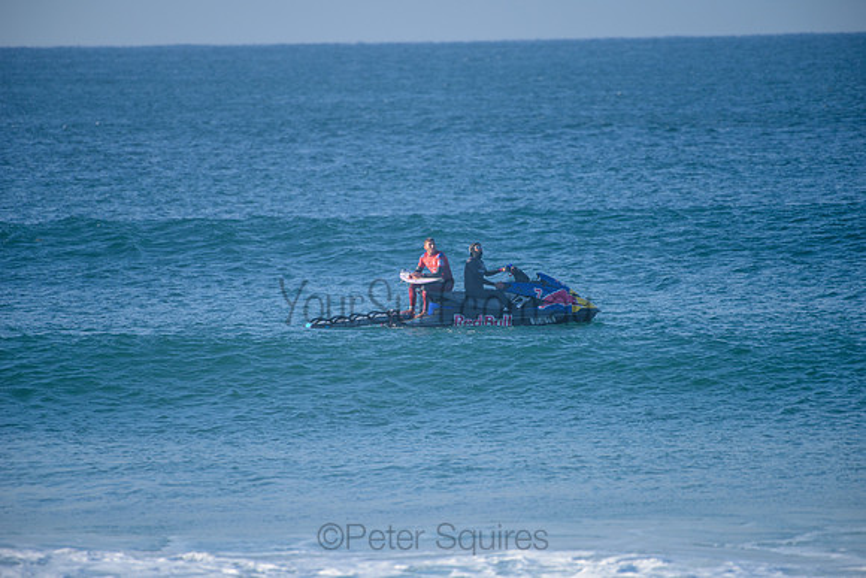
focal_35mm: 500
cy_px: 289
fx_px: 12030
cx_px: 433
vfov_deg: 2.8
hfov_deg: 4.1
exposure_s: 1/2000
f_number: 5.6
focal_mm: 500
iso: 400
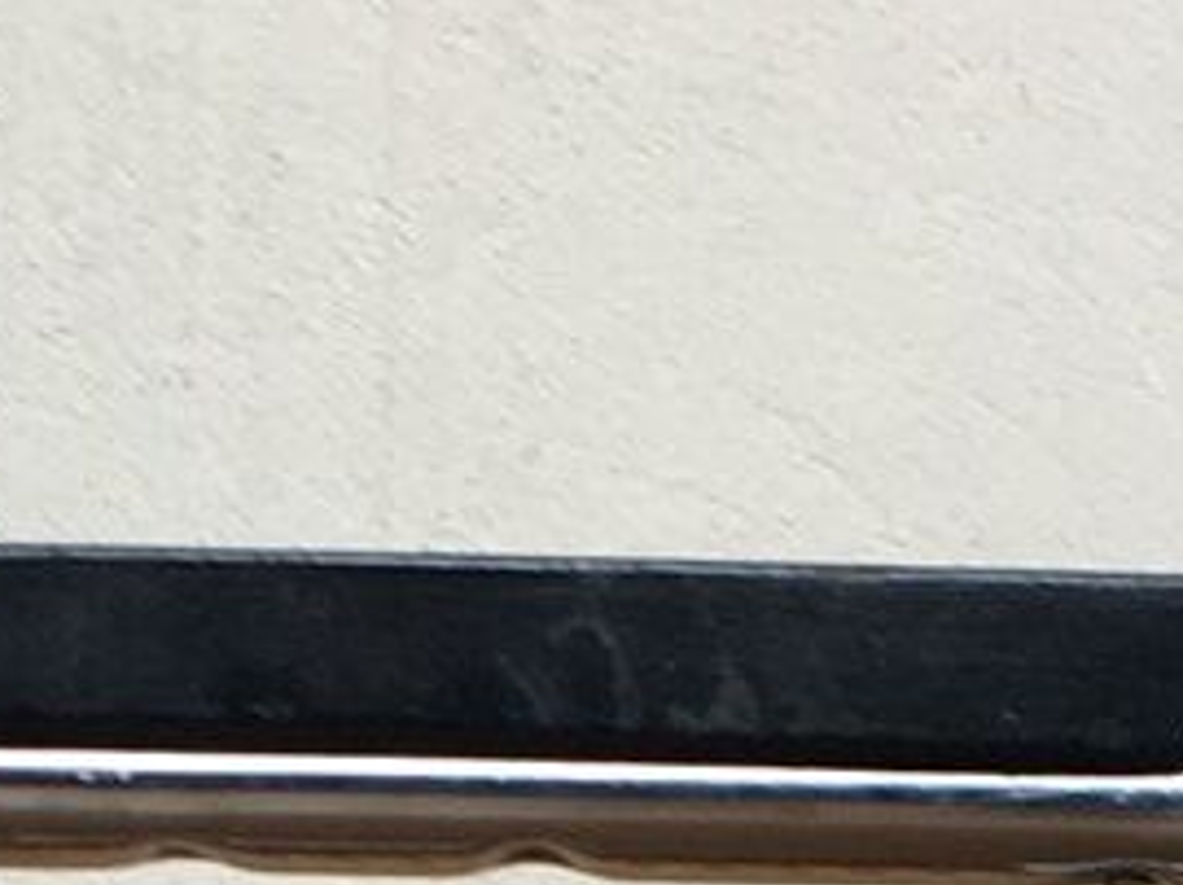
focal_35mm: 215
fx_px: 7341
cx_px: 535
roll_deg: -1.4
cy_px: 2147
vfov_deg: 6.5
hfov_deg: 9.2
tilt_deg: -0.5
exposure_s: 1/50
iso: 32
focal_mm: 4.15
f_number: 2.2
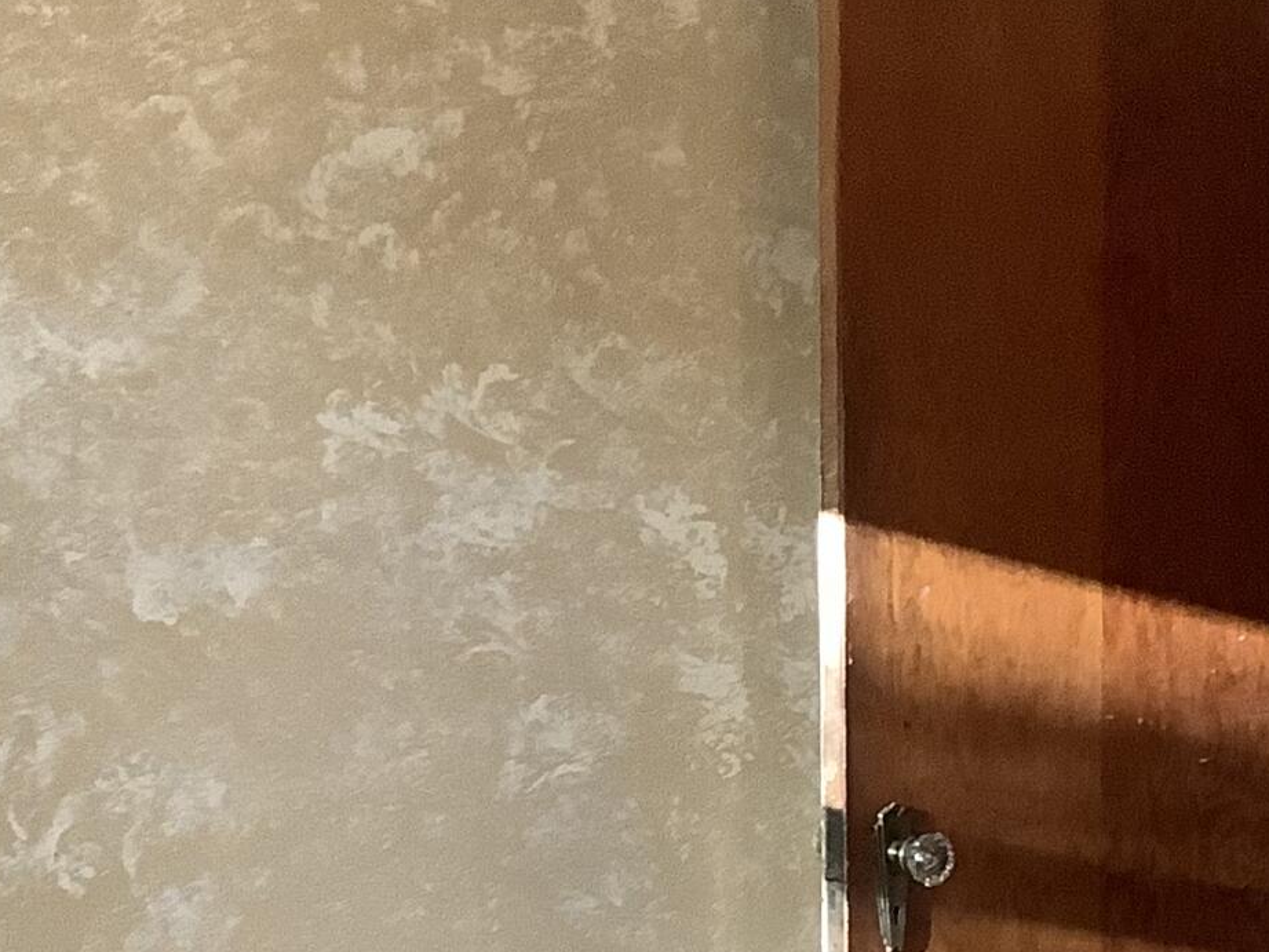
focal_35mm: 101
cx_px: 774
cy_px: 650
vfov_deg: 14.6
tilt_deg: -6.5
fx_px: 3703
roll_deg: -0.7
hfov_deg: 19.4
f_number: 2.4
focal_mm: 3.3
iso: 250
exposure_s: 1/60
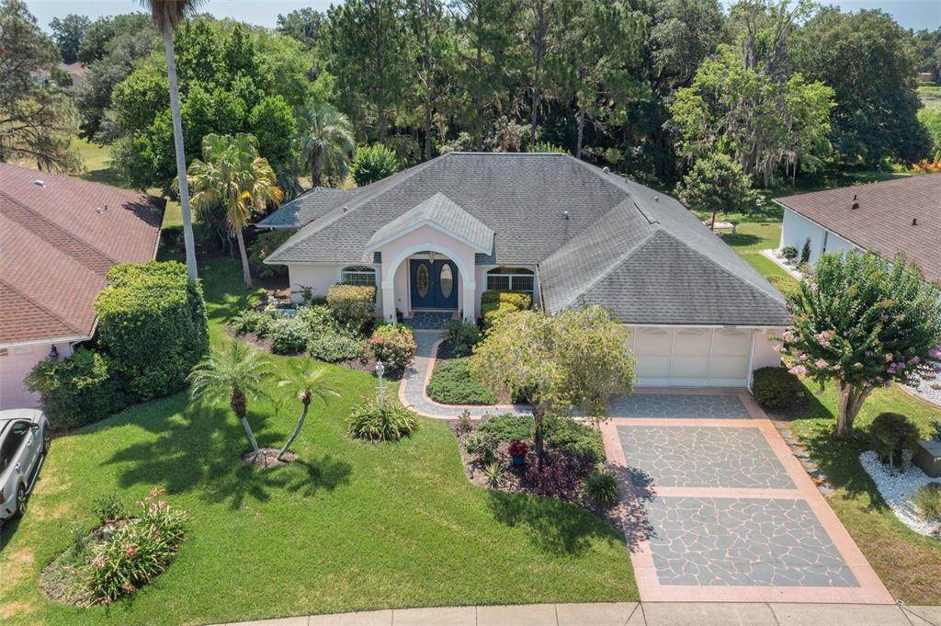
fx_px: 731
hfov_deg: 65.5
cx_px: 470
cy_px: 313
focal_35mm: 28
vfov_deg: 46.3
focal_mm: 10.26
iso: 100
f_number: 5.6
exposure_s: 1/200
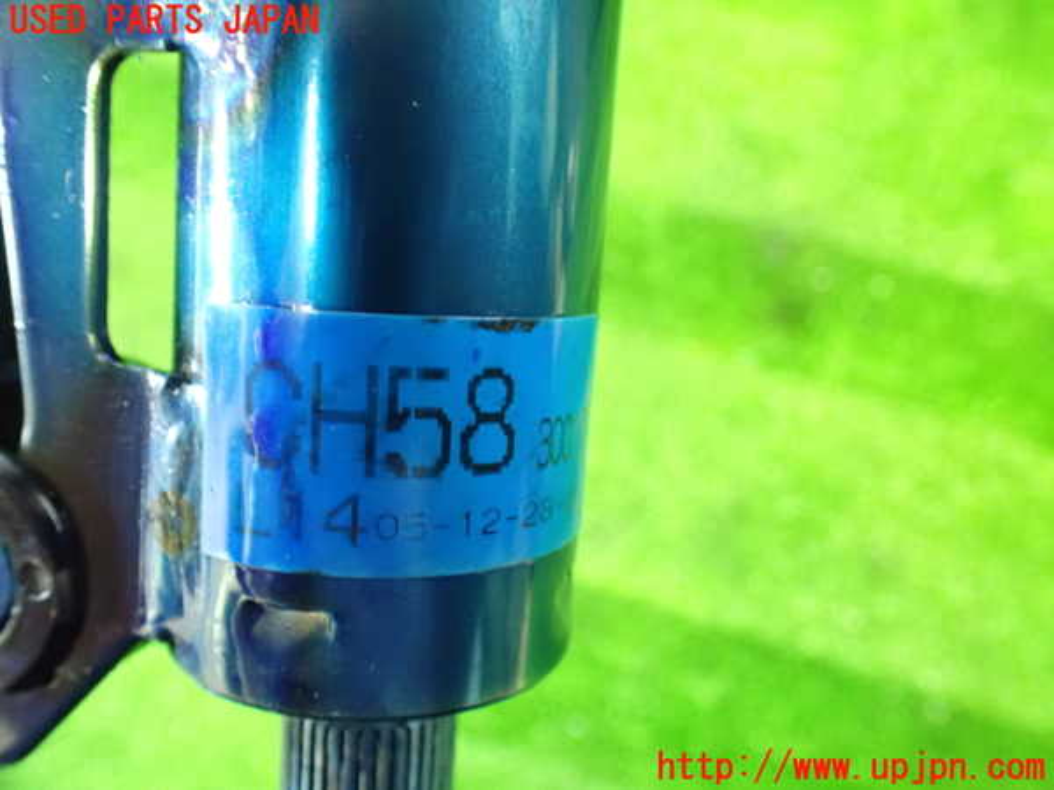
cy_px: 395
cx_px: 527
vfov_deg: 46.8
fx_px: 913
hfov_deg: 60.0
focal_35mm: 30
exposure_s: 1/20
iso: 1600
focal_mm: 5.4
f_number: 2.3
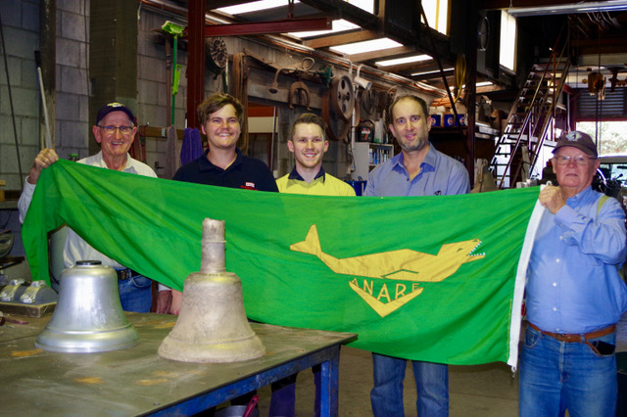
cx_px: 314
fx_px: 853
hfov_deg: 40.4
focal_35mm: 49
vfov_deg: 27.5
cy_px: 208
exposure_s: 1/80
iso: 1600
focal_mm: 32.5
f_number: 4
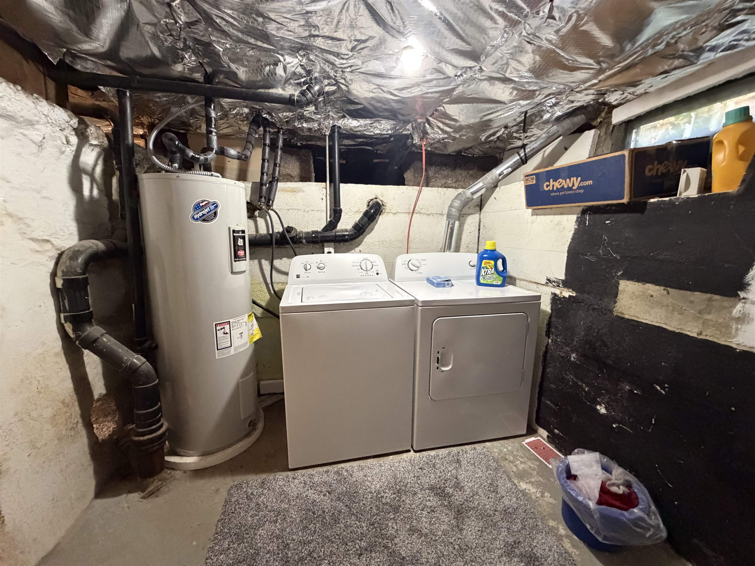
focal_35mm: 14
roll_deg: -0.2
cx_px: 378
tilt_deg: -10.3
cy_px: 283
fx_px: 305
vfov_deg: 85.7
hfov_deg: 102.1
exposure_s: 1/60
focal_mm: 2.22
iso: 800
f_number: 2.2
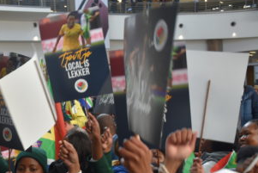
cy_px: 126
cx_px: 42
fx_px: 488
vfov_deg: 19.9
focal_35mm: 68
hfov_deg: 28.8
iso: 800
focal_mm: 26
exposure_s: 1/125
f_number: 5.6
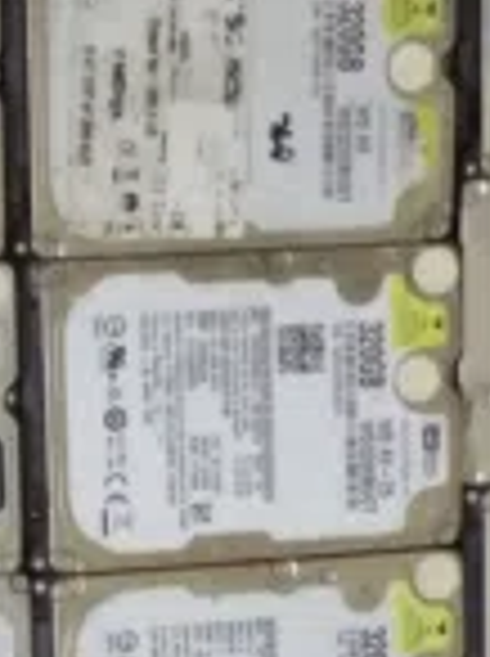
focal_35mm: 140
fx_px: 2650
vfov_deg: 14.1
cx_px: 202
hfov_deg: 10.6
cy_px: 454
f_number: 1.8
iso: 800
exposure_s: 1/16.7
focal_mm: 3.88
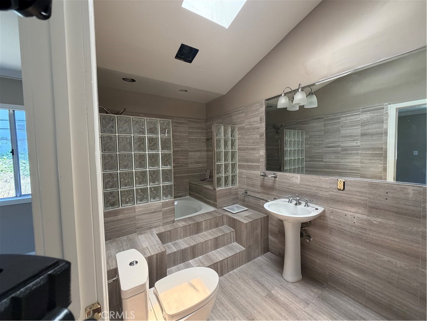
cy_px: 160
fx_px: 173
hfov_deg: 102.1
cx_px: 214
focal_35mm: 14
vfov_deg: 85.7
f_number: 2.2
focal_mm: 2.22
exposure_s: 1/121
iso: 320
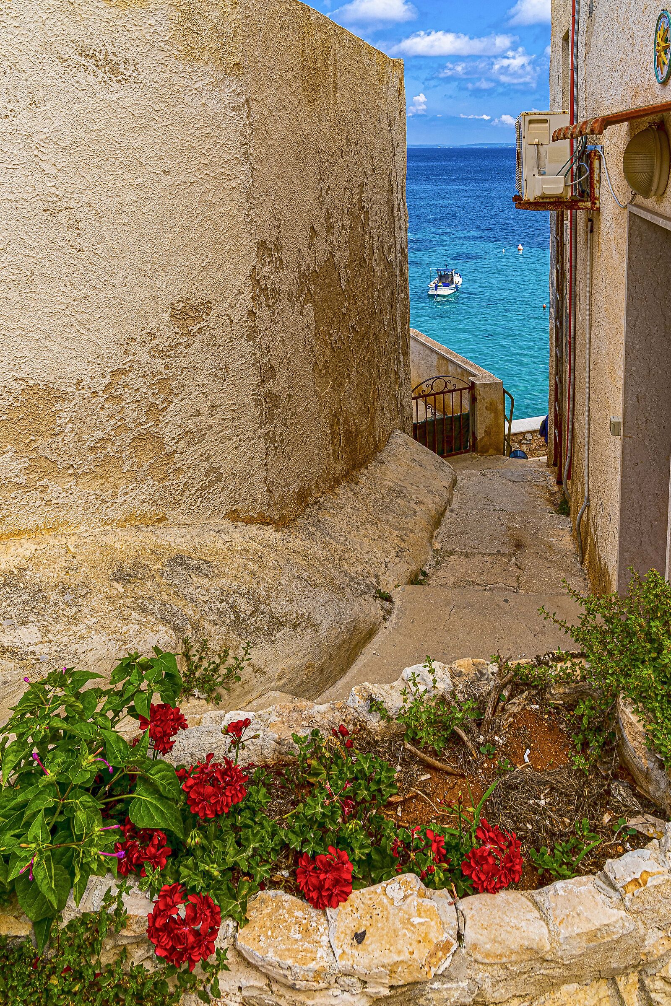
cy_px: 503
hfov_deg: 53.1
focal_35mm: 24
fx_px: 671
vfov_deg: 73.7
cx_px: 336
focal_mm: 24
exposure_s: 1/60
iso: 400
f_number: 20
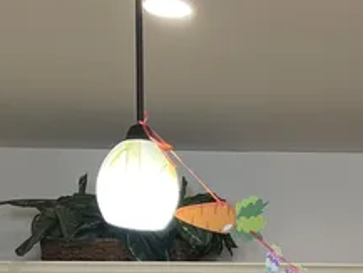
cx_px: 564
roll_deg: -0.1
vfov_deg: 12.3
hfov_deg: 15.6
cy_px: 395
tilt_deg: +4.8
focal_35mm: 115
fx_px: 1207
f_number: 1.6
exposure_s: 1/60
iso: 80
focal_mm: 5.1
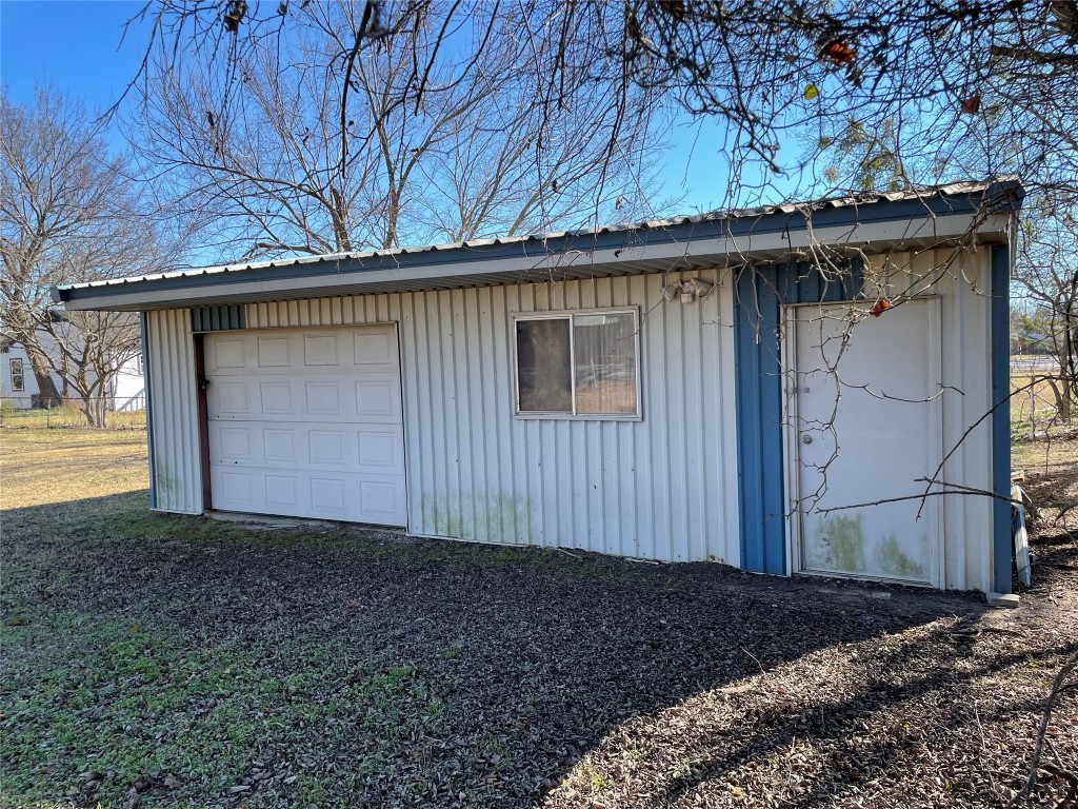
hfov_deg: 67.3
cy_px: 404
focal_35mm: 26
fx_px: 810
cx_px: 539
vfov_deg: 53.1
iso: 32
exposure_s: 1/498
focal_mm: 4.2
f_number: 1.6
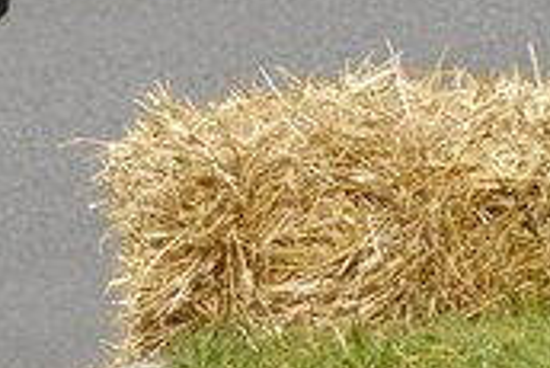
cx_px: -361
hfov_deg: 1.8
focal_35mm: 1149
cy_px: 166
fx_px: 17569
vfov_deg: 1.2
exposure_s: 1/800
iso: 320
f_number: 7.1
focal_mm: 200
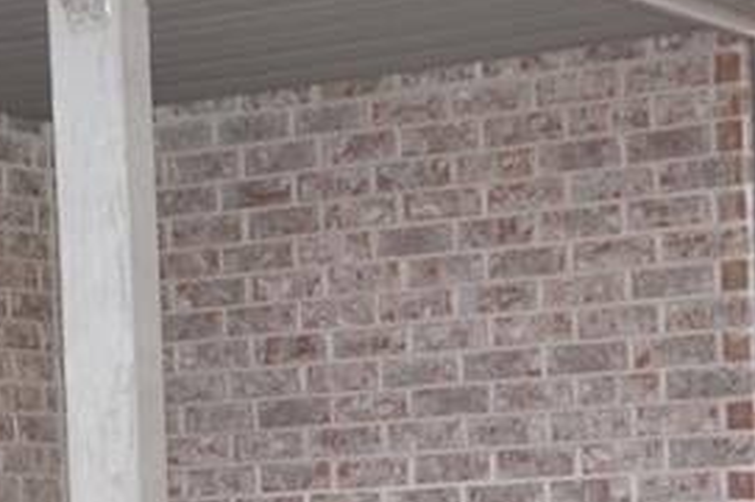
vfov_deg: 10.1
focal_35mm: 133
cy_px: 650
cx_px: 178
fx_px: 2785
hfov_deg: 15.4
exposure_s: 1/125
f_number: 5.6
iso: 220
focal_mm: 15
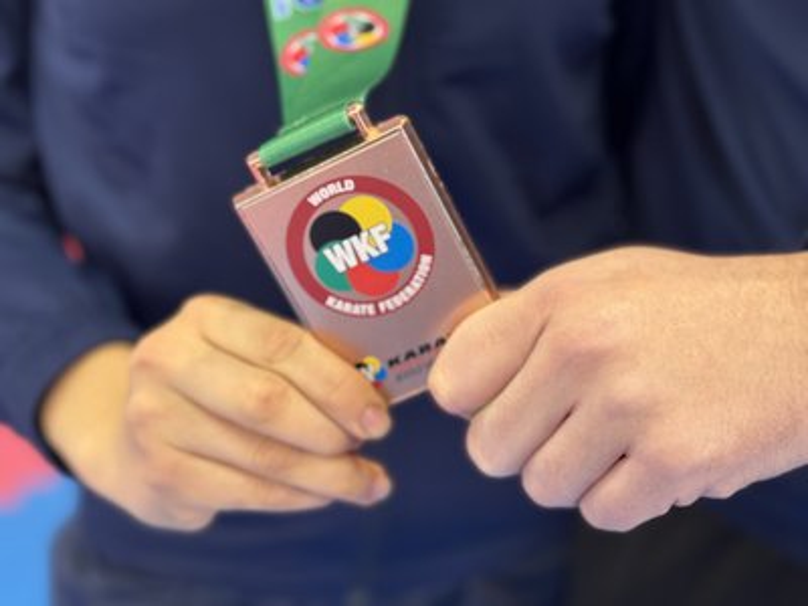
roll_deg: -1.0
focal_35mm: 48
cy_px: 303
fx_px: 1120
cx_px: 404
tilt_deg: -23.6
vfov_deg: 30.3
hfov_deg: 39.7
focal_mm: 6.76
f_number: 1.78
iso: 200
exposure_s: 1/50
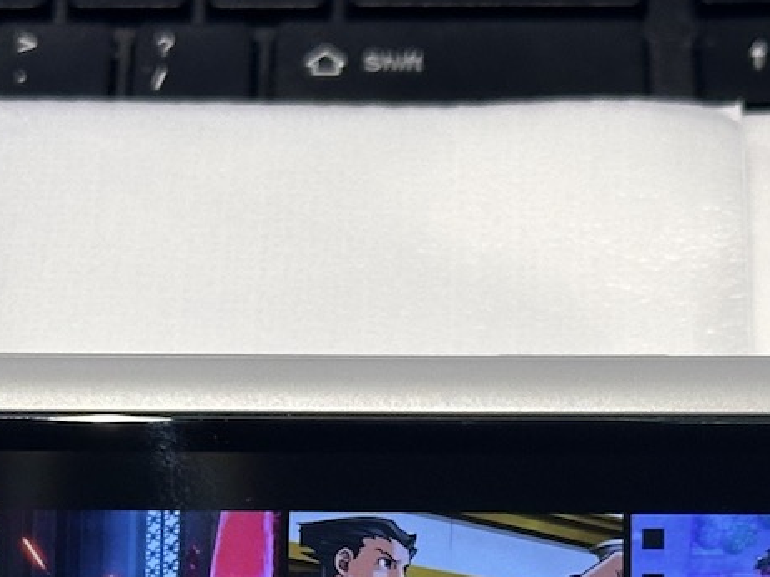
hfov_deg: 11.9
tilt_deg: -49.6
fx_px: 3692
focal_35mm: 166
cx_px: 269
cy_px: 896
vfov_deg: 8.7
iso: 125
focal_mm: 6.86
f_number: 1.78
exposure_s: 1/50
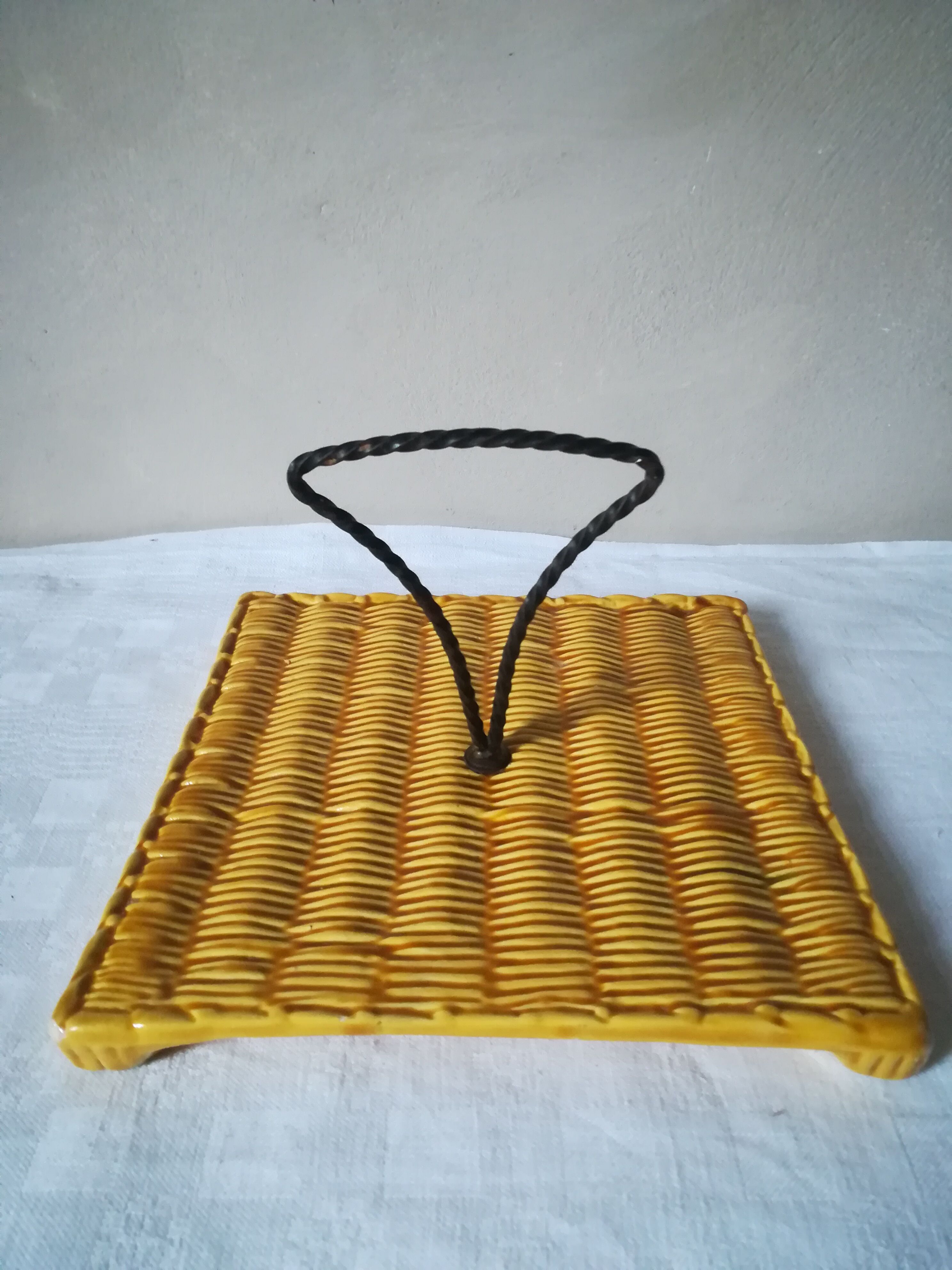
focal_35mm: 26
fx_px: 953
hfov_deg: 53.1
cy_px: 635
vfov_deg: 67.3
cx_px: 476
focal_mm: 3.83
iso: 640
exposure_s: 1/20
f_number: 2.2
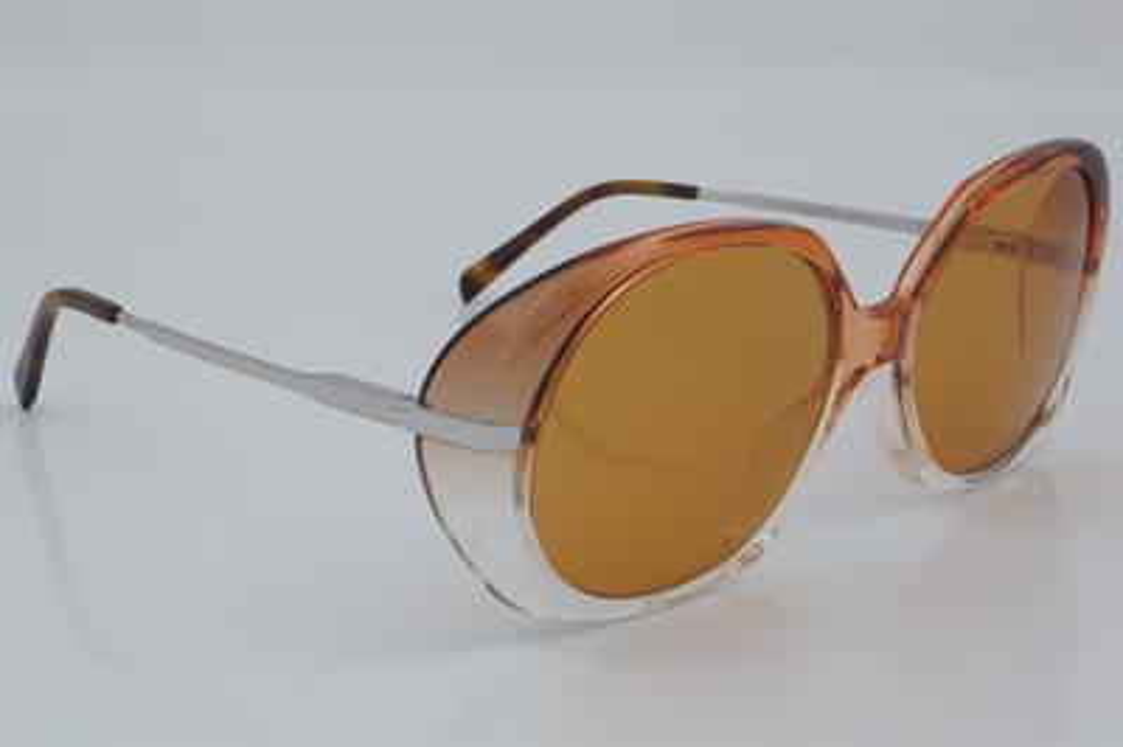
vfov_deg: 18.2
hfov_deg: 27.0
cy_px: 374
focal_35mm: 75
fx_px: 2338
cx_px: 562
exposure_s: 1/4
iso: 100
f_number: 32
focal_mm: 50
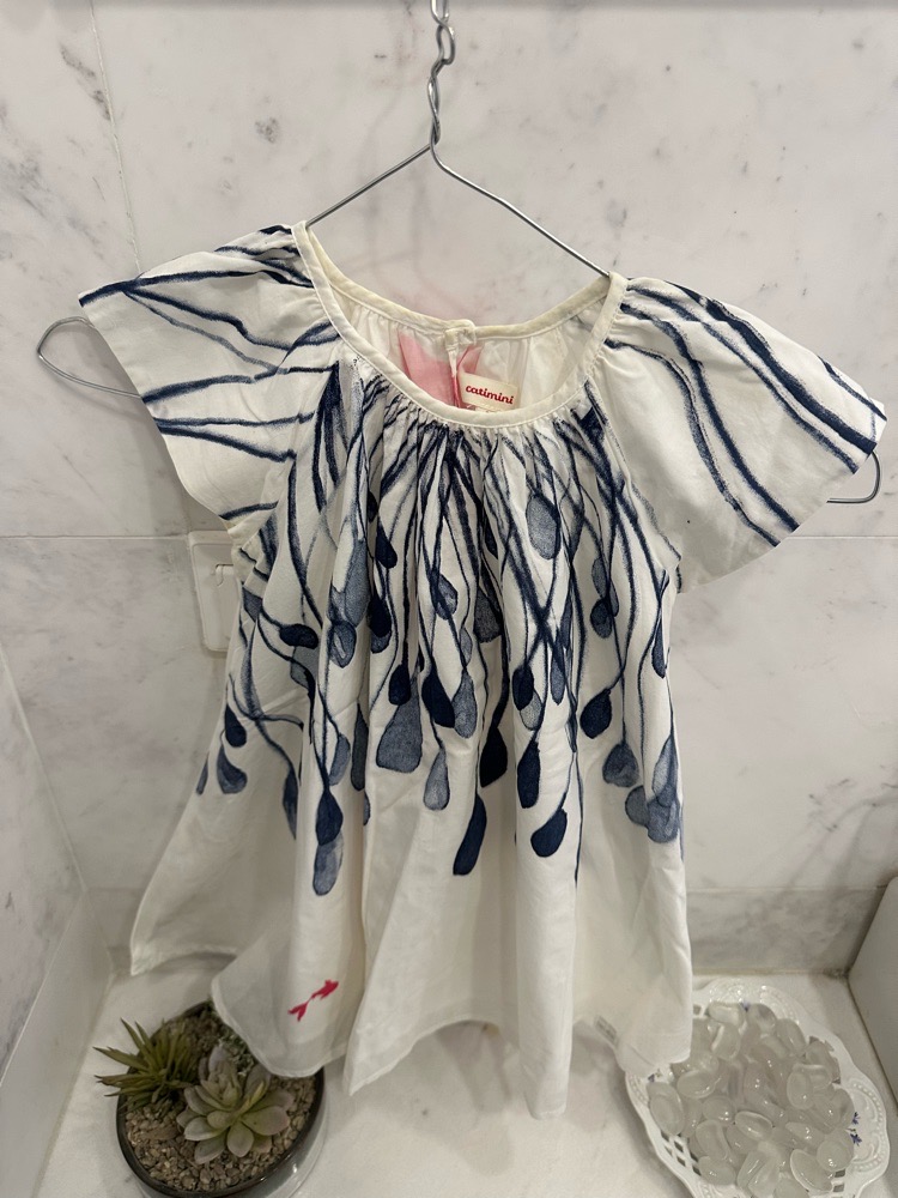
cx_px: 449
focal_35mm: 24
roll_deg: -0.7
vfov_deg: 71.6
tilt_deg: -33.1
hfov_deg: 56.8
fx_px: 830
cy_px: 599
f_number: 1.78
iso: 250
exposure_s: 1/50
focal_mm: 6.86
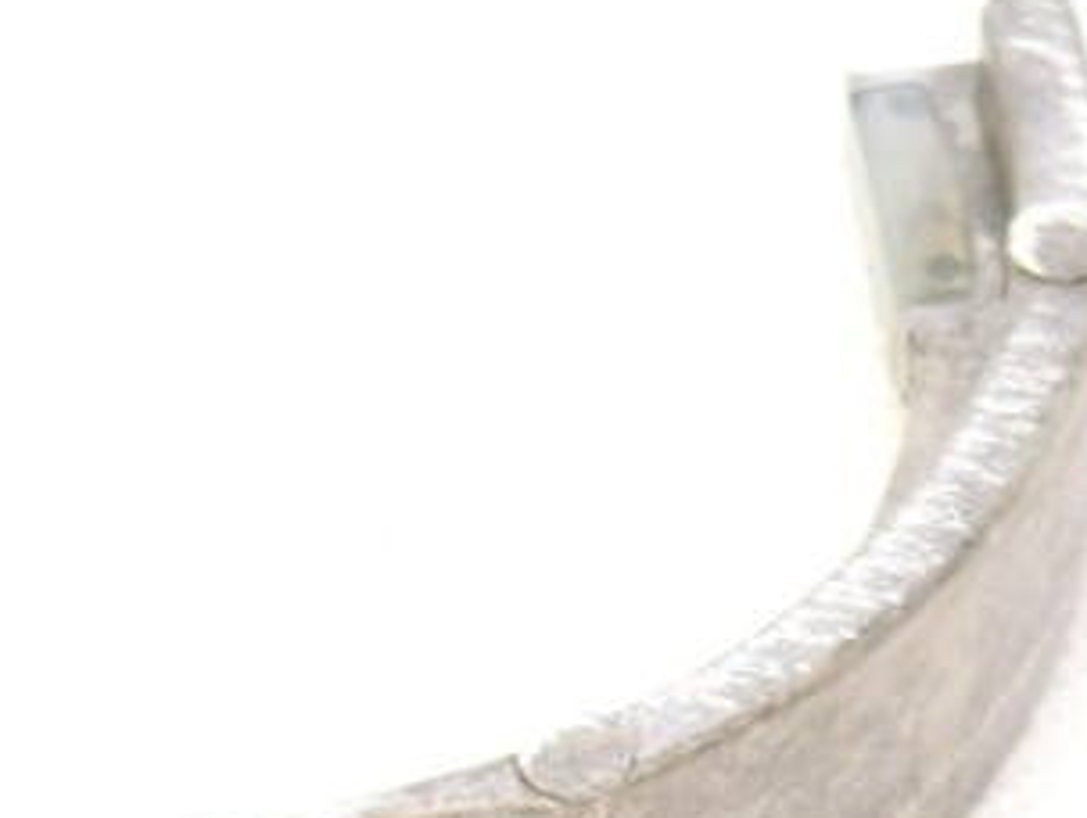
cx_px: -93
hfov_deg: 5.0
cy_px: 997
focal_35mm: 391
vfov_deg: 3.8
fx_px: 12304
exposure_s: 1/125
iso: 400
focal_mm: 55
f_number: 5.6
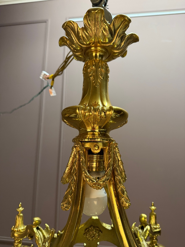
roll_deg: -1.5
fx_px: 171
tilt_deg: +9.0
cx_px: 92
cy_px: 124
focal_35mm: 24
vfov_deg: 71.6
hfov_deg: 56.8
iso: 250
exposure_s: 1/50
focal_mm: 6.76
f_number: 1.78
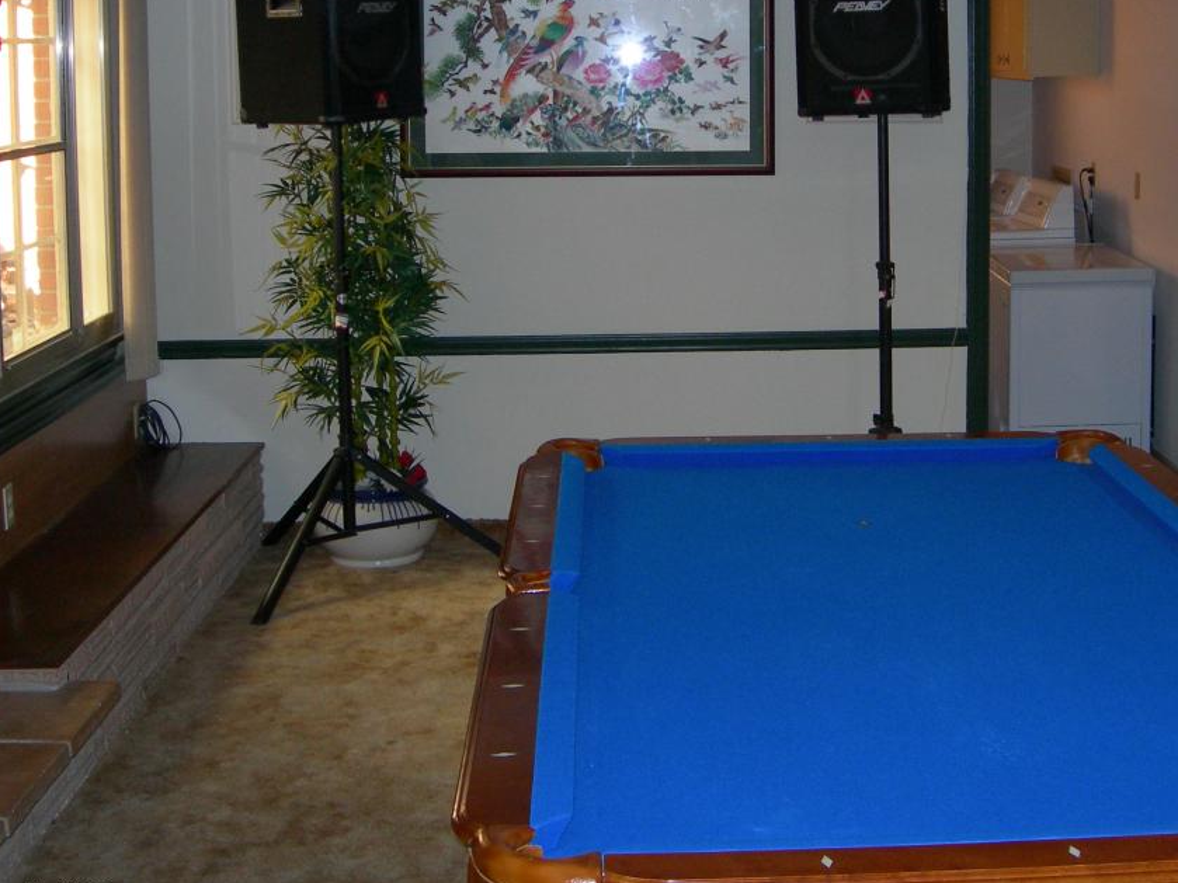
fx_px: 1973
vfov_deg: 25.0
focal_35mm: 58
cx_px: 730
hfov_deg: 33.1
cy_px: 237
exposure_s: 1/60.1
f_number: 2.8
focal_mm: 7.8
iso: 167
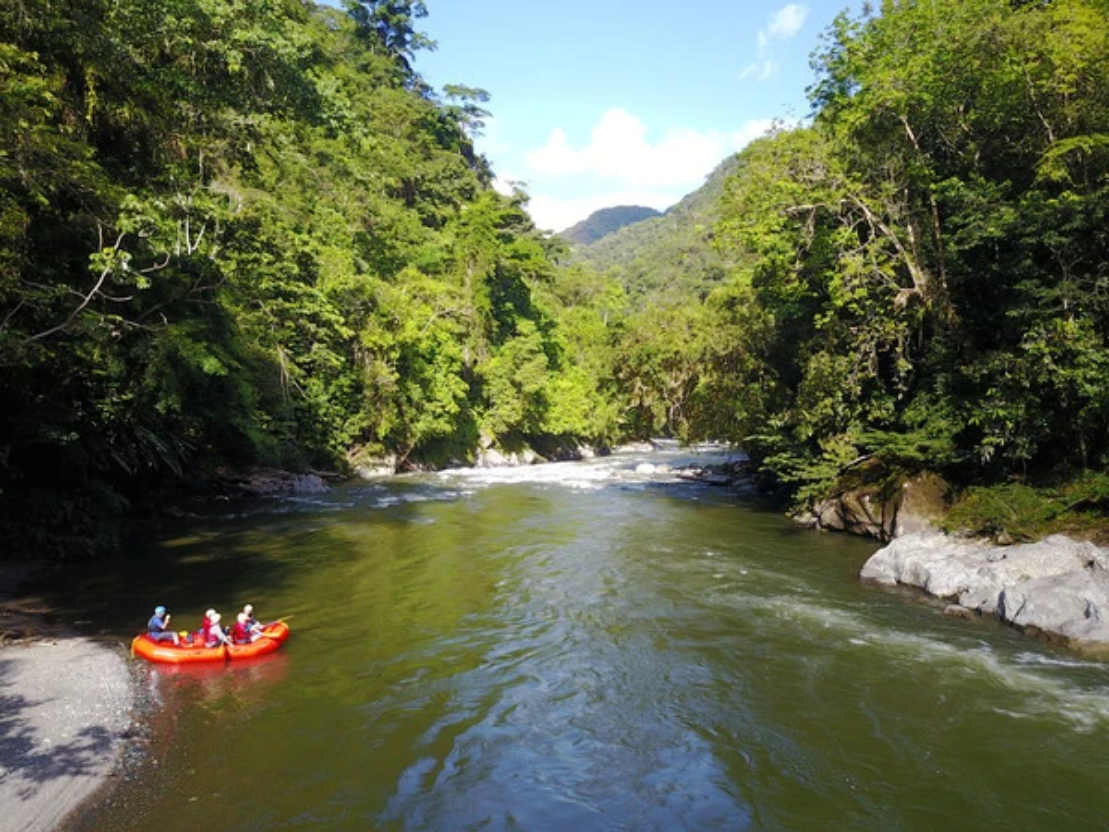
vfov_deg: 53.1
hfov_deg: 67.3
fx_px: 833
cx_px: 554
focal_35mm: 26
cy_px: 416
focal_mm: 4.7
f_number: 2.2
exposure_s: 1/25
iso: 144
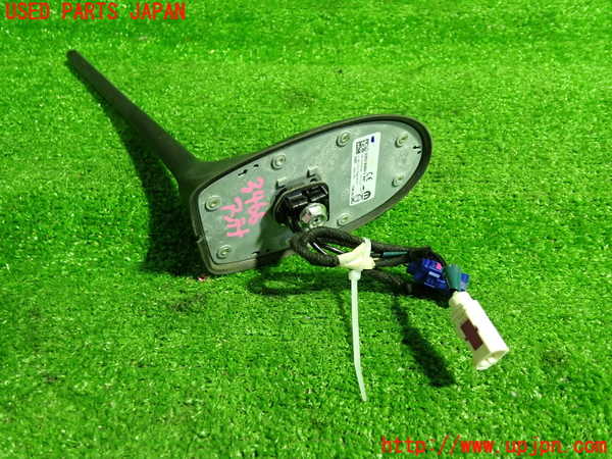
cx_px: 306
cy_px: 230
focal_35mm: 30
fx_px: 530
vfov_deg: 46.8
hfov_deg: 60.0
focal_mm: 5.4
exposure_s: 1/30
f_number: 2.3
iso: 400
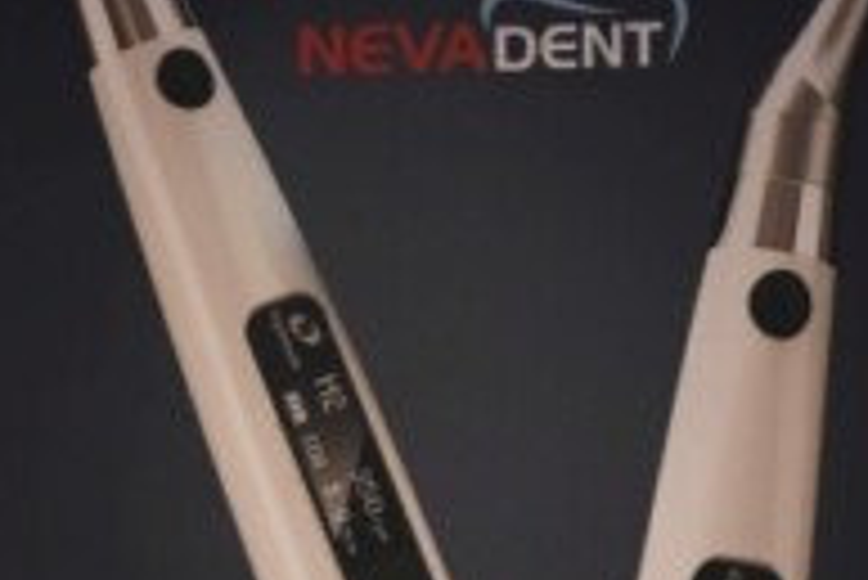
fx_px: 8710
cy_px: 692
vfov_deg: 3.8
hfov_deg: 5.7
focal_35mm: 361
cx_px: -49
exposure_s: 1/125
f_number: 4
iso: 1600
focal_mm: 58
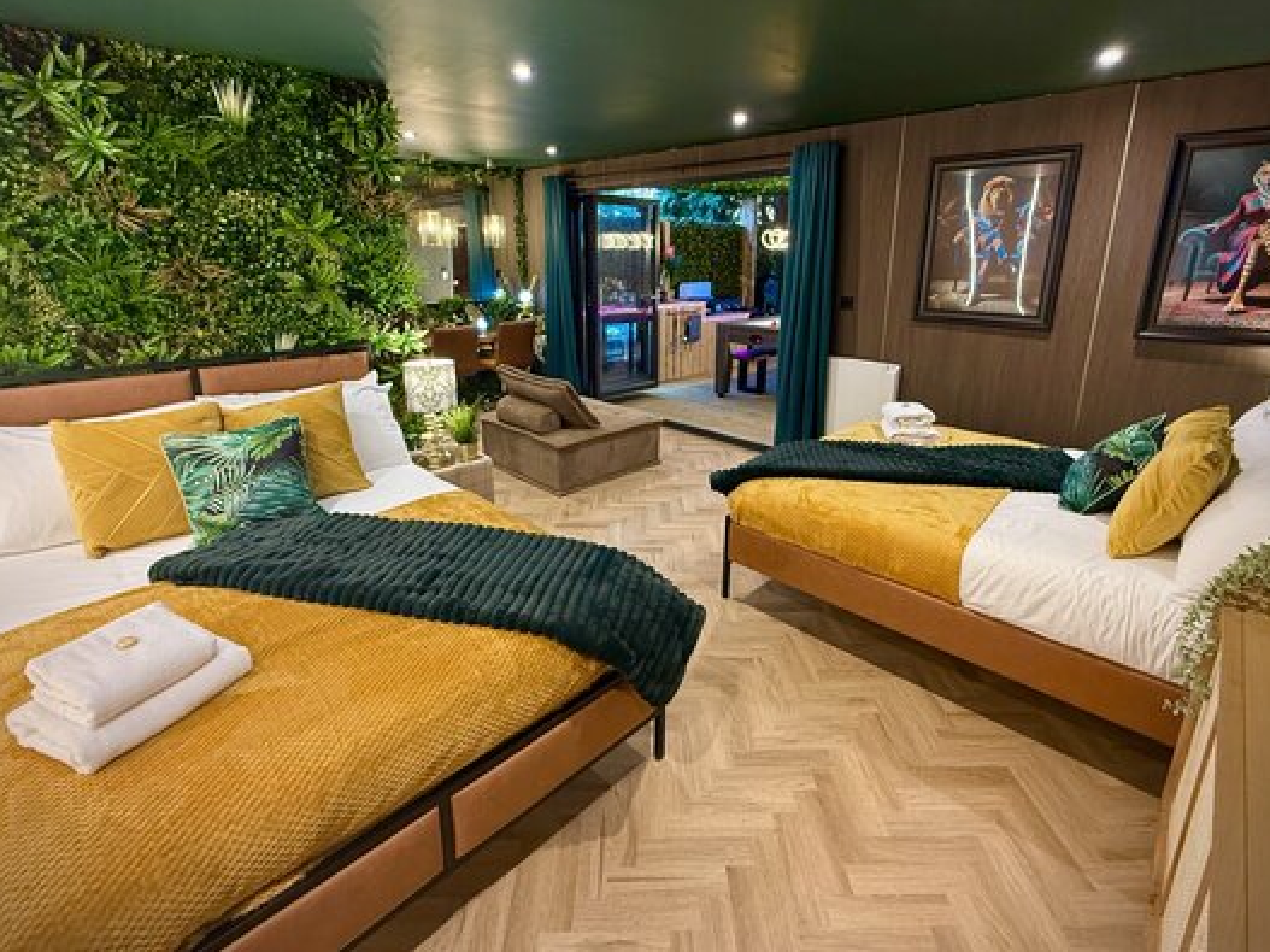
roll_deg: -0.1
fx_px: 624
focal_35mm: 17
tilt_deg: -14.2
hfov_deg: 91.0
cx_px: 646
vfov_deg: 74.3
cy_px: 412
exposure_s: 1/50
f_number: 2.2
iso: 400
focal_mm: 2.22
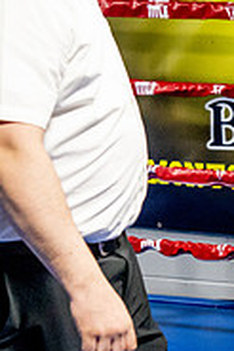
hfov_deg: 7.9
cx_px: 536
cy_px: 153
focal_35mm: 163
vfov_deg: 12.6
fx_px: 1592
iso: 5000
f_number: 2.8
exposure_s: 1/800
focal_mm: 35
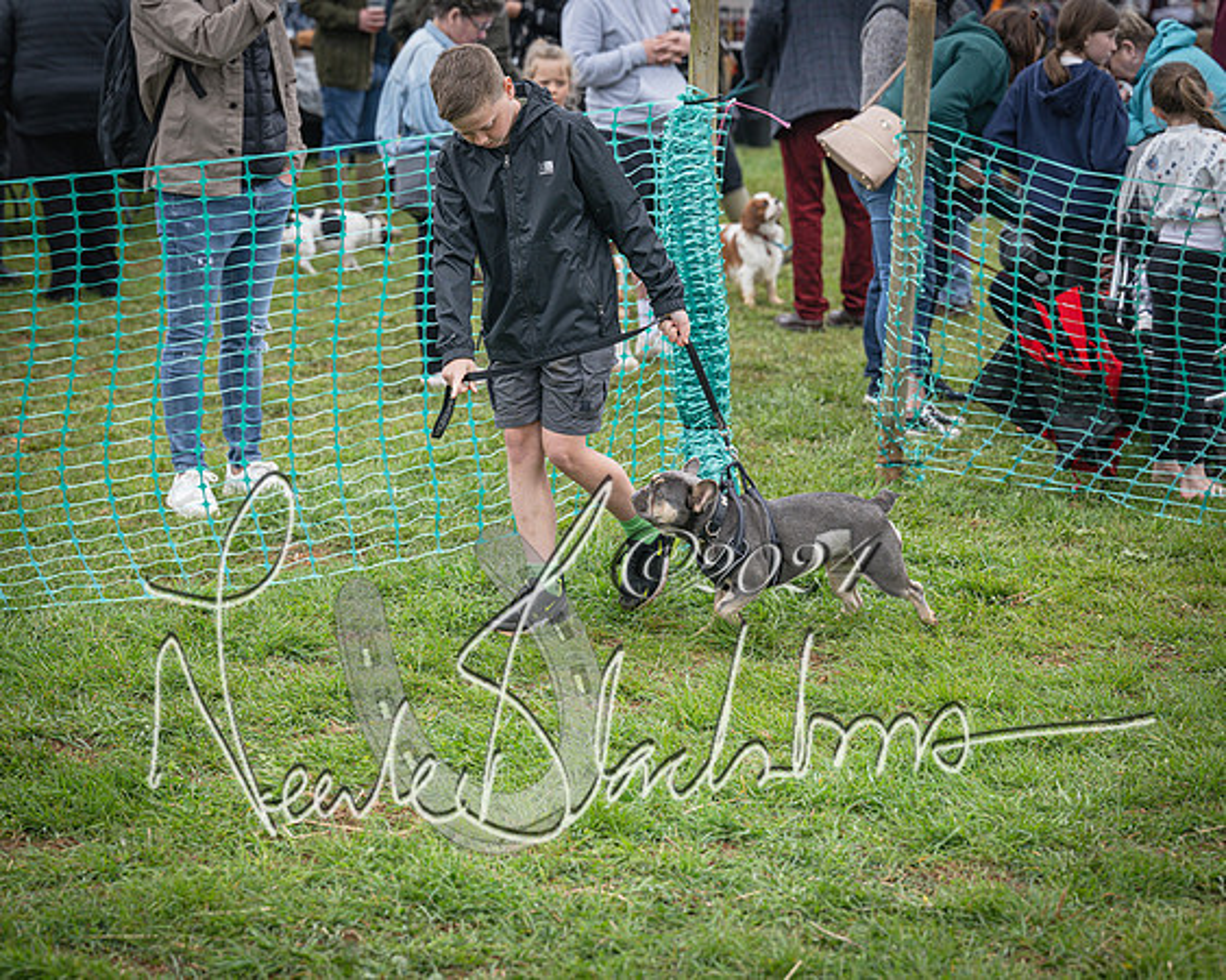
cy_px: 490
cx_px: 613
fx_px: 3268
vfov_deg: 17.1
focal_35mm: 90
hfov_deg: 21.2
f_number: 4
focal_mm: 80
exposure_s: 1/1600
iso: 400
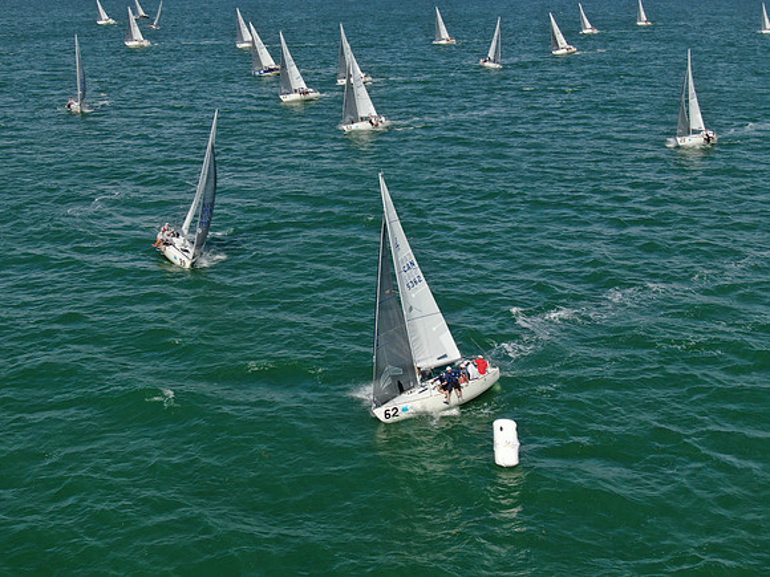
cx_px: 385
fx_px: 1068
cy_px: 288
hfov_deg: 39.7
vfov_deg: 30.3
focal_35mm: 48
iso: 100
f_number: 3.8
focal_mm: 8.6
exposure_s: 1/1000
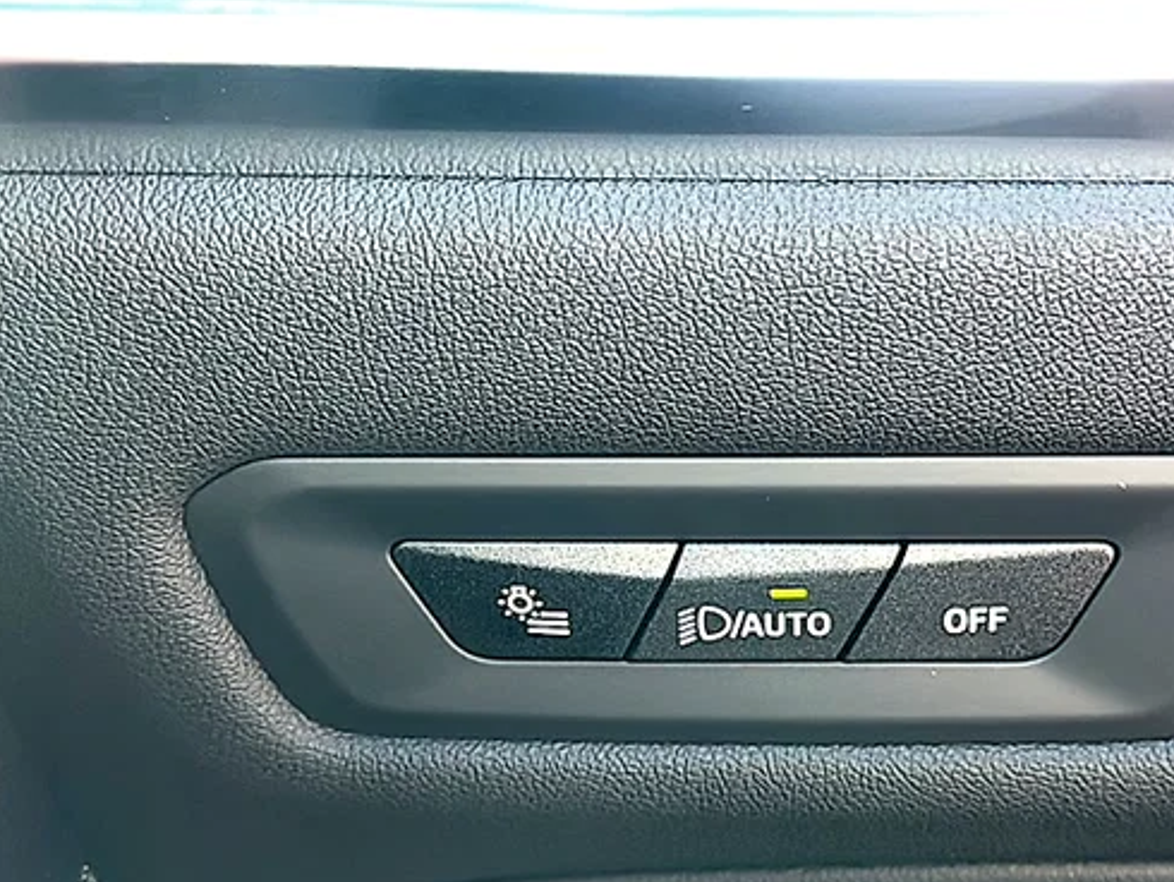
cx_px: 755
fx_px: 1697
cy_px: 576
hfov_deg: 37.9
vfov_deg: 29.0
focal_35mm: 50
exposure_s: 1/85
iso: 125
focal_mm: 6.86
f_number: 1.78
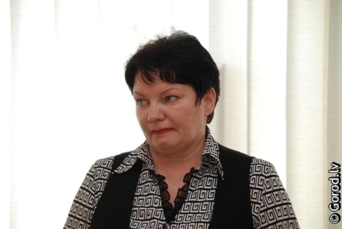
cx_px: 171
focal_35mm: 202
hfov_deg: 10.1
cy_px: 114
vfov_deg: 6.8
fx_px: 1927
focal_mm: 135
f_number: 5.6
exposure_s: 1/125
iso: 1000
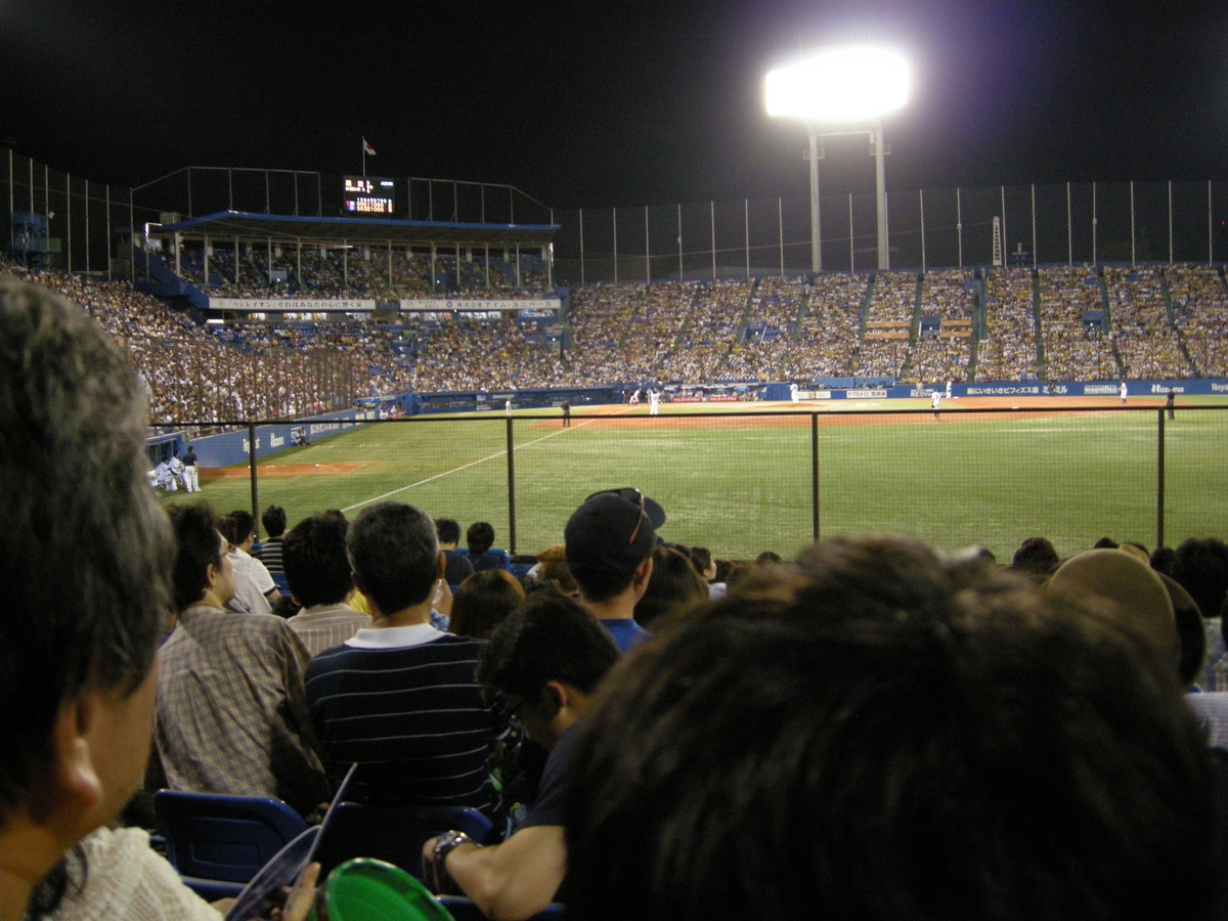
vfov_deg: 40.7
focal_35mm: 35
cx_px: 614
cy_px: 460
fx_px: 1242
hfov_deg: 52.6
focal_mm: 7.5
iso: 400
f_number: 2.7
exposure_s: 1/56
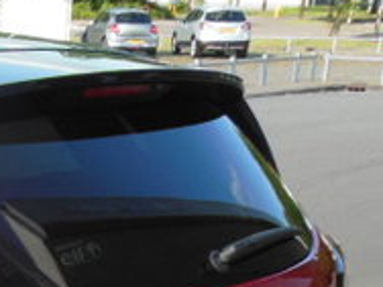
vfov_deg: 13.3
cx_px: -130
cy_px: 503
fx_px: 1117
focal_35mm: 101
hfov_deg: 18.0
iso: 125
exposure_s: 1/500
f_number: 3.2
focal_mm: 4.5
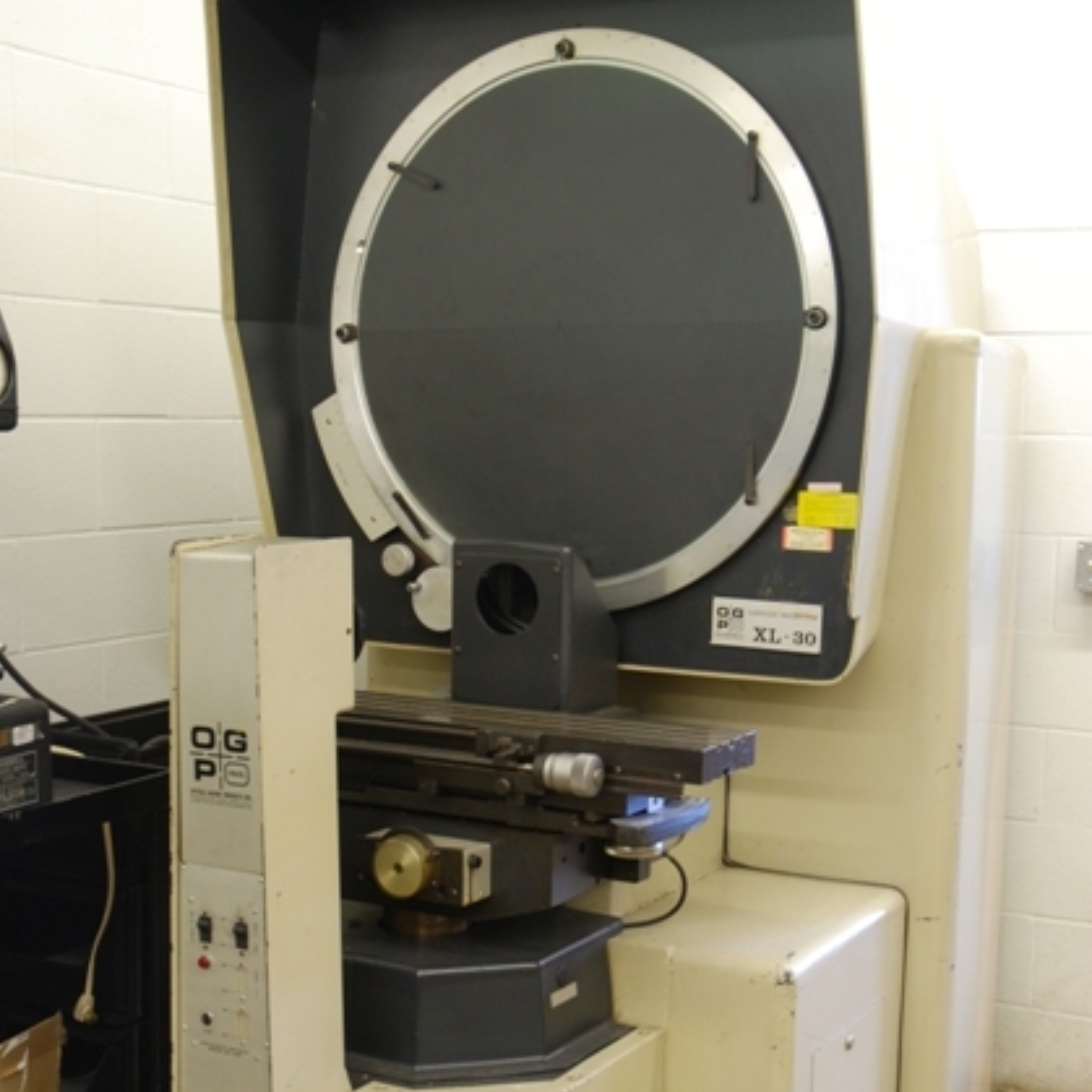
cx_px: 547
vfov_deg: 32.3
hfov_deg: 32.4
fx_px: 1879
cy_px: 657
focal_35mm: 53
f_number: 3.8
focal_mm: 27
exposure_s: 1/5
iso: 320
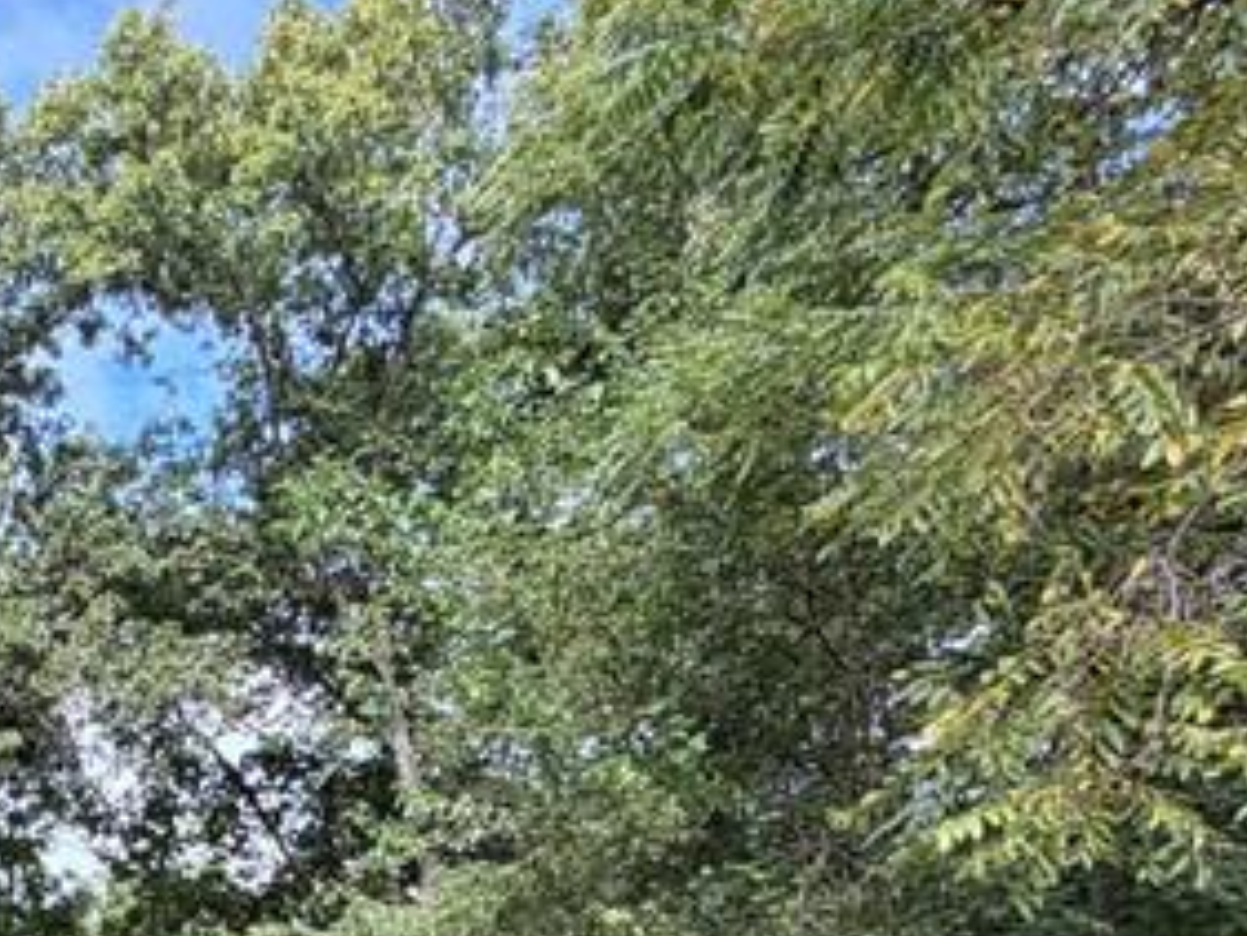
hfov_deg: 31.2
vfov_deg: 24.2
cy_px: 1286
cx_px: -271
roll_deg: +0.4
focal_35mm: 51
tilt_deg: -5.1
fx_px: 1838
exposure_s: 1/128
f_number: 2.2
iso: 50
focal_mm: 2.22
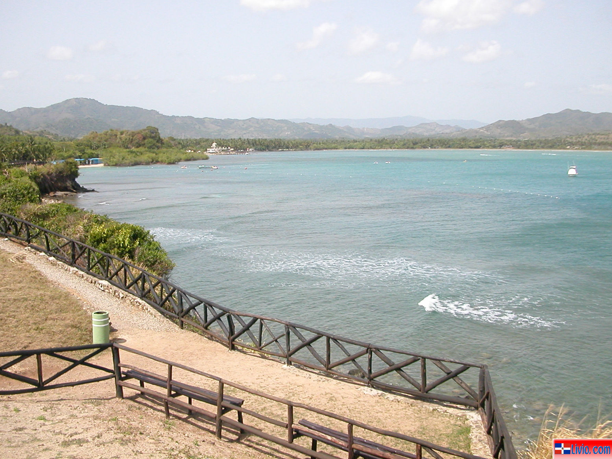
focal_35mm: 38
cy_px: 226
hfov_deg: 49.0
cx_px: 302
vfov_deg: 37.7
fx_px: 672
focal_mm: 5.6
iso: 100
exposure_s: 1/1139
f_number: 2.7
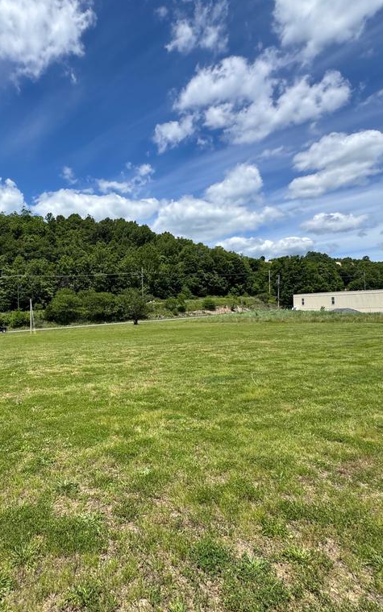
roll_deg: +0.2
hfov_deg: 58.0
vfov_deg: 85.1
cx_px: 121
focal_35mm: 20
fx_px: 334
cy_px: 305
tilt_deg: +1.4
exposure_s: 1/2028
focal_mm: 2.22
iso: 50
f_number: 2.2
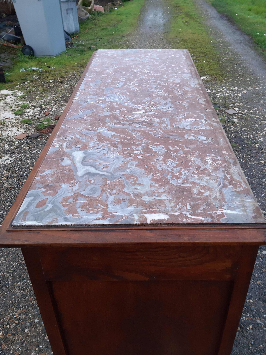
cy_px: 158
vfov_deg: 58.2
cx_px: 144
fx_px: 318
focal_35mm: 31
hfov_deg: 45.4
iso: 64
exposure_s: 1/50
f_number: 1.7
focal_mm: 3.93
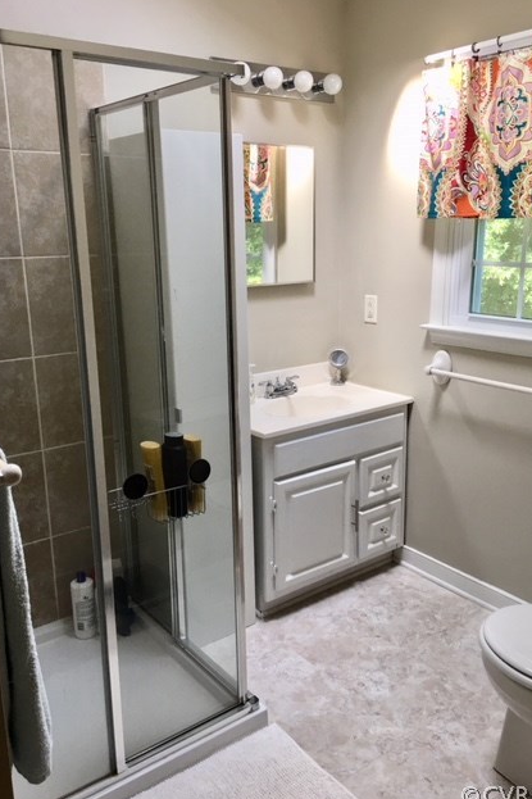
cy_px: 403
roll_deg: +0.0
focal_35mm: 31
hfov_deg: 42.3
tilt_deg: -14.1
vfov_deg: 60.3
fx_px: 687
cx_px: 276
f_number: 2.2
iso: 25
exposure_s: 1/40
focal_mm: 4.15
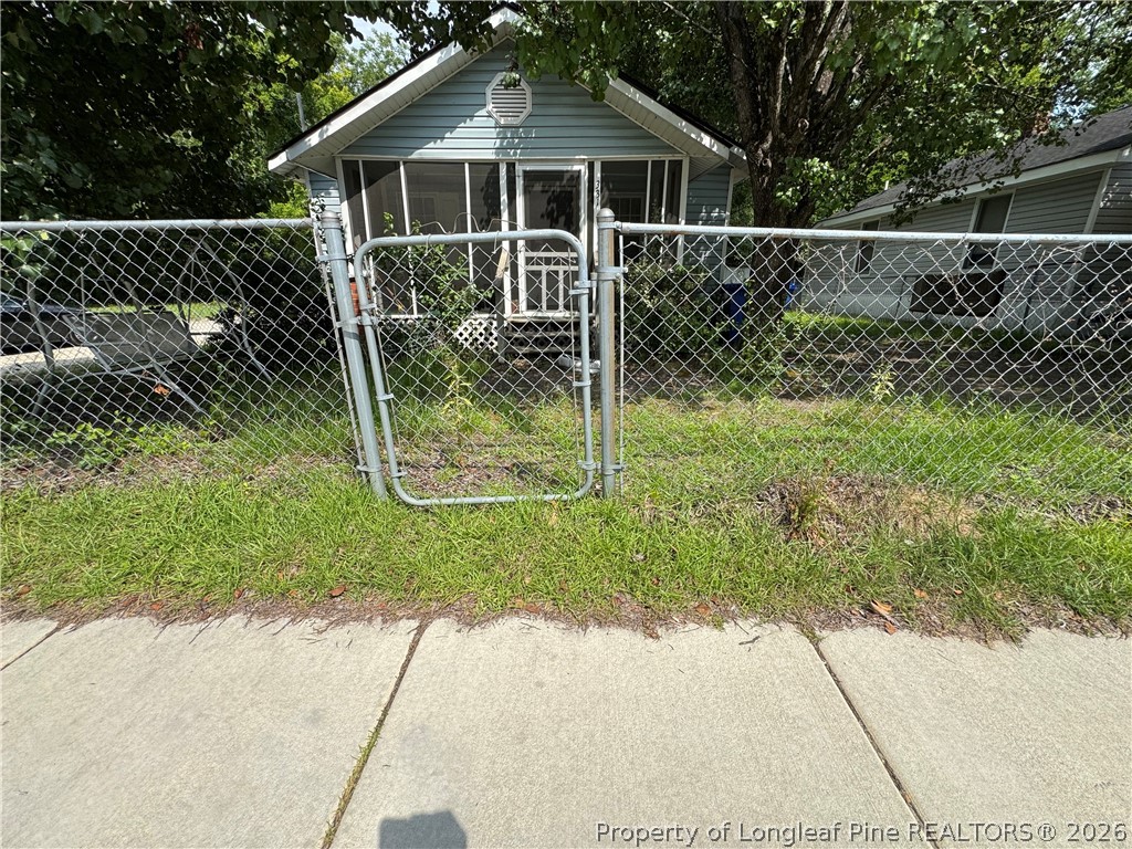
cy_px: 424
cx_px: 566
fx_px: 458
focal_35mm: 14
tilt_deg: -19.0
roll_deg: -0.8
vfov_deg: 85.7
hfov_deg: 102.1
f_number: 2.2
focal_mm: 2.22
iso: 40
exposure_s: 1/1346
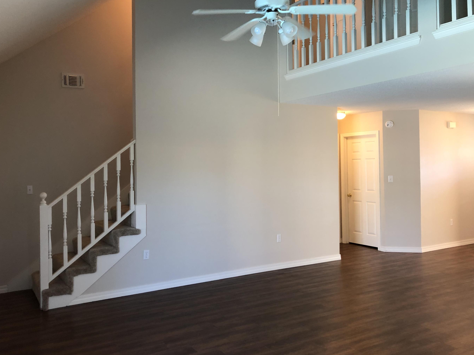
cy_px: 165
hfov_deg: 58.3
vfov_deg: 45.4
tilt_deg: -0.3
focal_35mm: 31
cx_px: 230
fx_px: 424
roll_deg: +1.3
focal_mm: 3.99
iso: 40
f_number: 1.8
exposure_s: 1/15
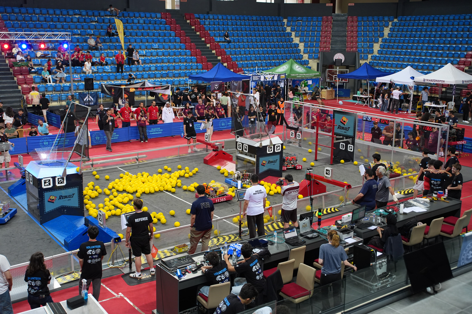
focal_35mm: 40
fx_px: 524
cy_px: 157
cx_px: 236
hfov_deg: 48.5
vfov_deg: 33.4
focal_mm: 40
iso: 2000
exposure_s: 1/800
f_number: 2.8
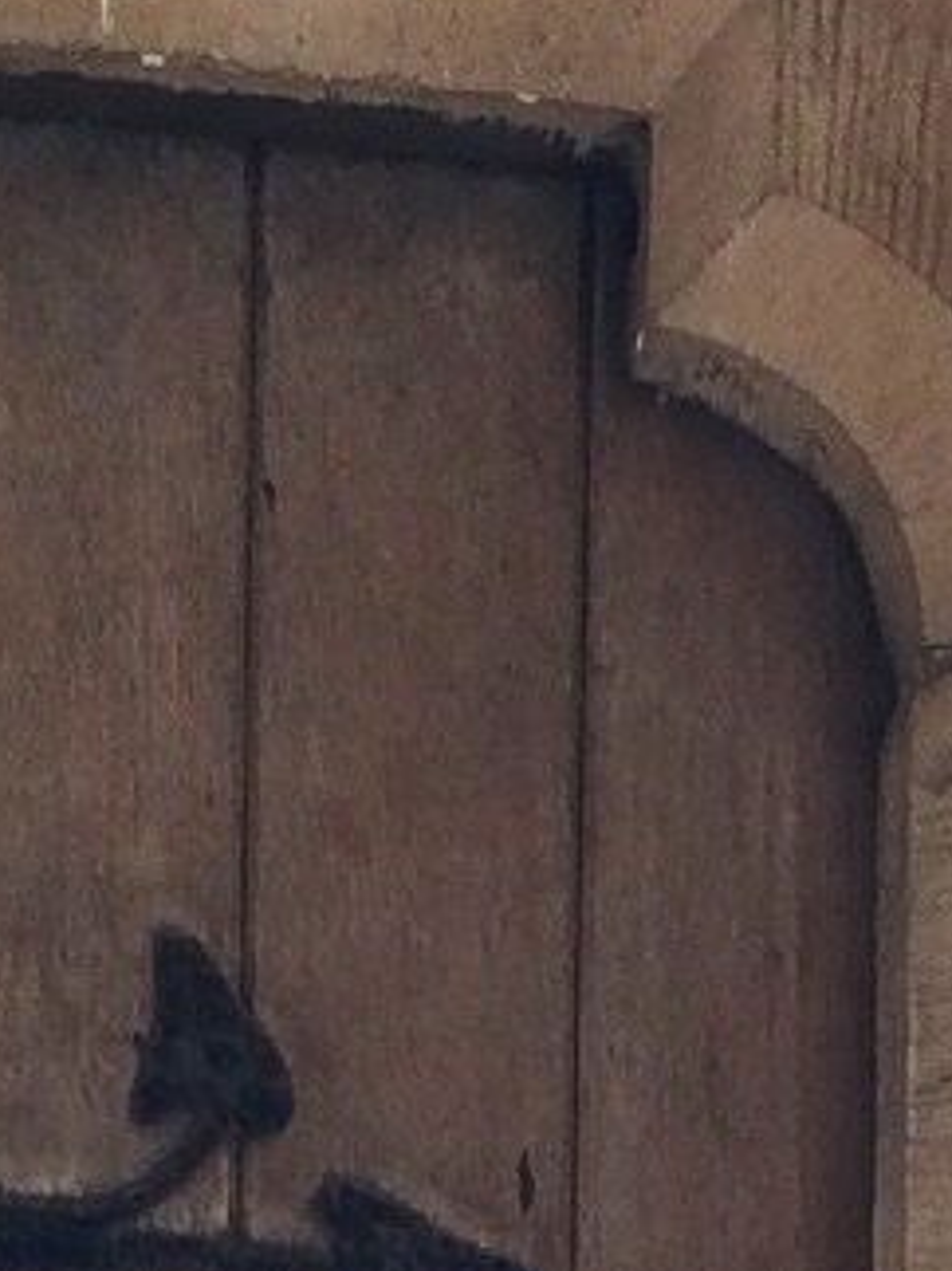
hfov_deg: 8.1
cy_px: 3093
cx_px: 669
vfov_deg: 9.5
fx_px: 6752
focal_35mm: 184
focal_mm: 4.15
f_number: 2.2
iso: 40
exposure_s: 1/33
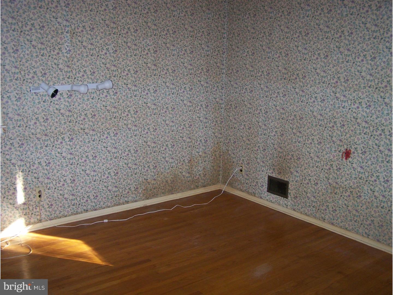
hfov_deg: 49.0
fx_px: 431
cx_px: 196
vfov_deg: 37.7
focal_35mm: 38
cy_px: 148
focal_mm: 6.3
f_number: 2.8
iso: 160
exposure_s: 1/60
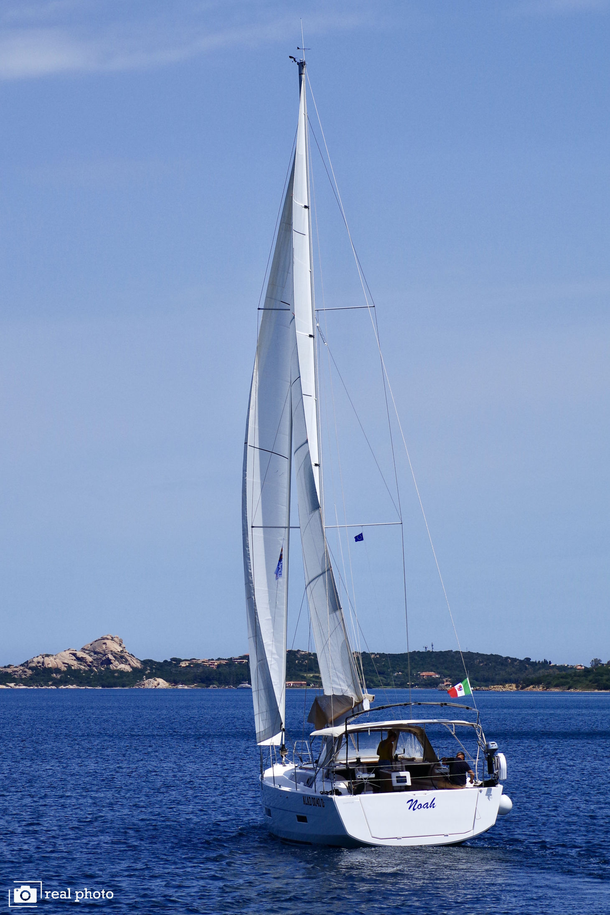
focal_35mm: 105
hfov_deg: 13.0
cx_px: 305
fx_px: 2669
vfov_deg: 19.5
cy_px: 458
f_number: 13
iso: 200
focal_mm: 70
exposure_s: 1/640
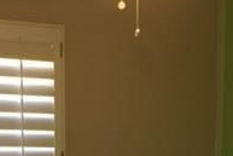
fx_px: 648
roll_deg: +0.8
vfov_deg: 12.9
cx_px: 104
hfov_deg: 20.4
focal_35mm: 100
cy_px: 245
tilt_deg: -6.2
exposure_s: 1/15
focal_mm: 4.15
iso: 100
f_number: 2.2
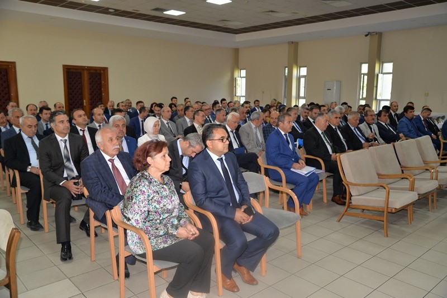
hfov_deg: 60.3
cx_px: 224
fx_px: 385
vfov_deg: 42.3
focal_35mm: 31
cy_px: 149
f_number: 4
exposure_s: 1/60
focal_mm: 31
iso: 800
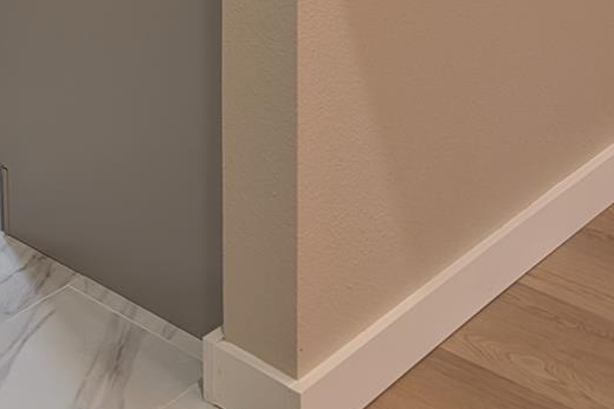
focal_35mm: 74
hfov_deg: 26.8
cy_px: -292
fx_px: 1262
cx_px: 125
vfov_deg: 16.0
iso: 26
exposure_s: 1/30
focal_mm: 6.9
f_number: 1.68
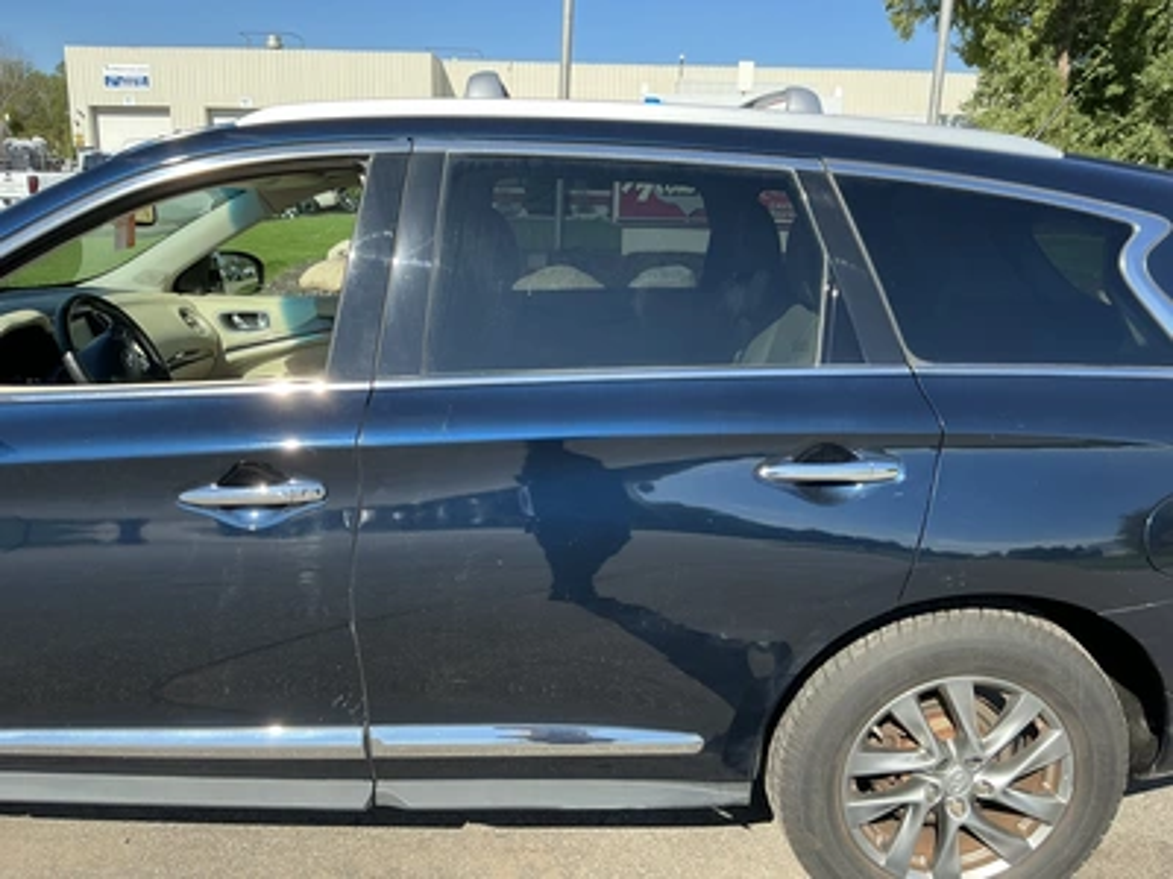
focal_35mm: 28
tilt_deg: -11.5
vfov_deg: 49.7
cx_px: 586
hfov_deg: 63.4
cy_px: 440
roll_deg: -3.7
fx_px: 949
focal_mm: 3
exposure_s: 1/739
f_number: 1.8
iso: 25
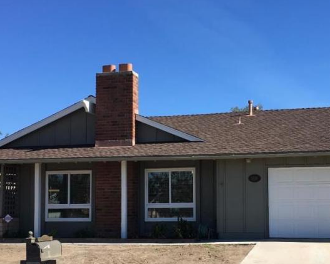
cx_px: 199
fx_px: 537
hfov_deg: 34.0
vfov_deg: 27.5
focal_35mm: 55
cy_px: 168
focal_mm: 4.15
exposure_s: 1/1425
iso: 25
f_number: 2.2
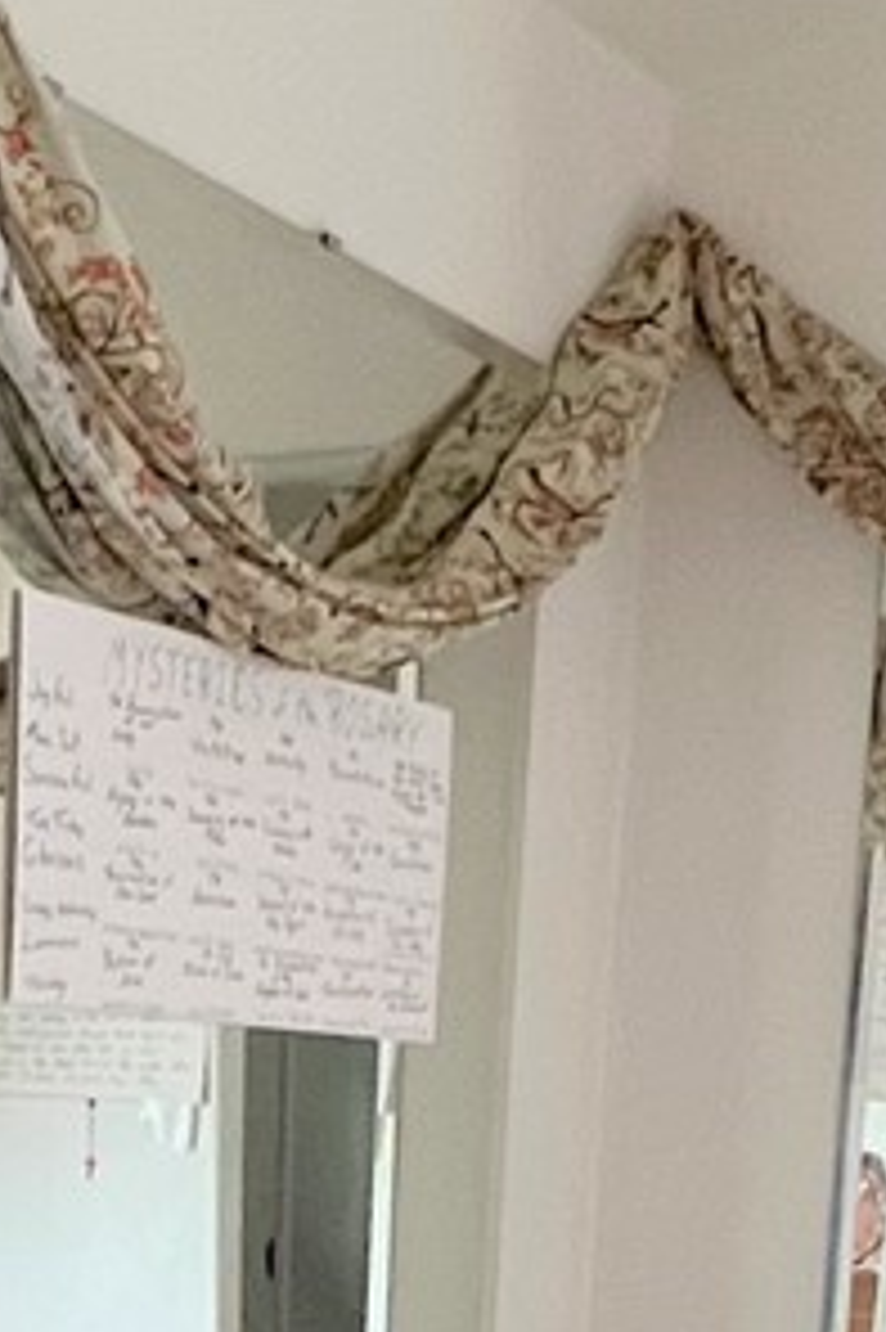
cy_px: 1847
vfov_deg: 23.6
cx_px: 31
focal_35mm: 73
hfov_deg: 18.2
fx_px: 2698
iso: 320
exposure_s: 1/60
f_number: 1.8
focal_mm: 1.57
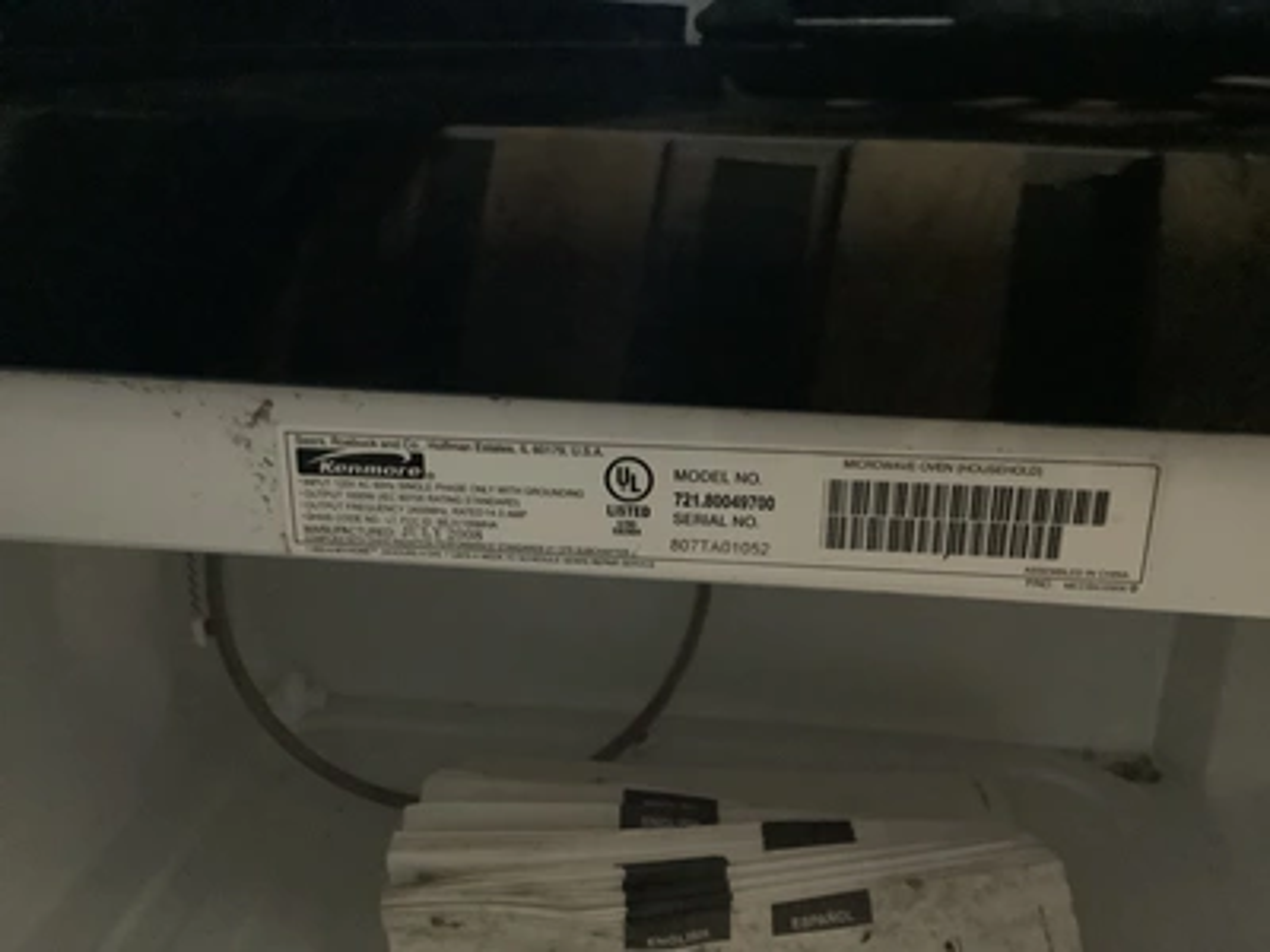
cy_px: 476
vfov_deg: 45.4
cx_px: 635
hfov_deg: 58.4
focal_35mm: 31
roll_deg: -2.9
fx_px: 1137
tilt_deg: -17.9
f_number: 2.4
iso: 800
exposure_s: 1/15
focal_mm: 3.3
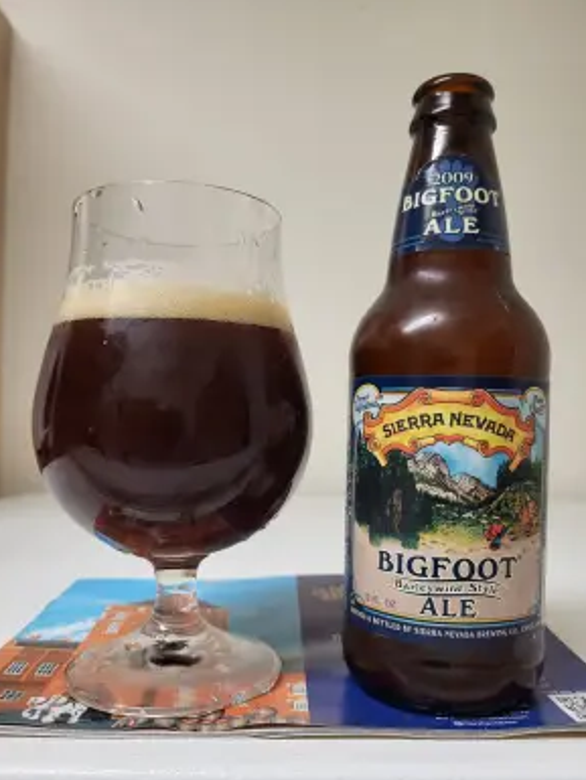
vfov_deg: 65.3
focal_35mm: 27
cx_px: 298
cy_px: 403
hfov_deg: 51.4
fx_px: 609
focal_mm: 5.4
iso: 320
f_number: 1.8
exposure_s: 1/120
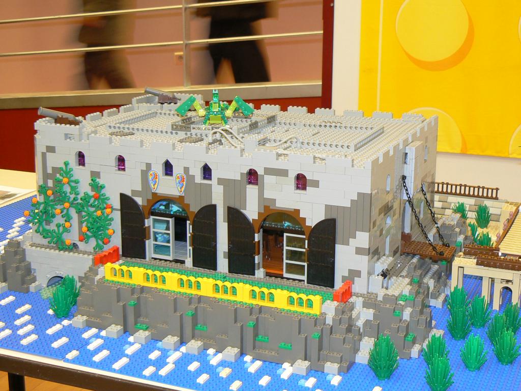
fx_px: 888
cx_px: 260
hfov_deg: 32.7
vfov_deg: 24.8
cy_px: 196
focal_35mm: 59
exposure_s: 1/8
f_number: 2.8
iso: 100
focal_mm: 8.1
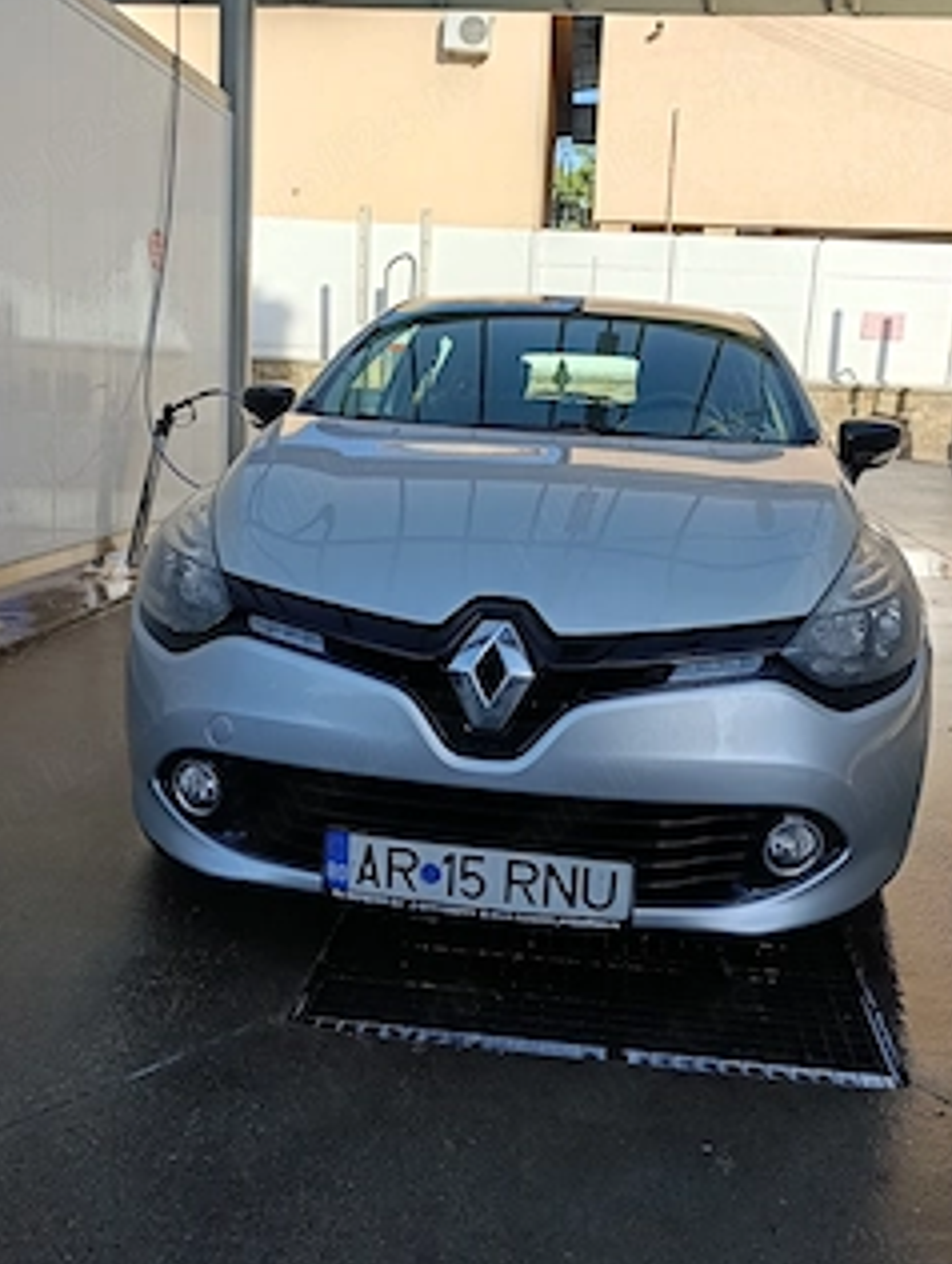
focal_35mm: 29
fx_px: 1061
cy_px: 524
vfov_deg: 61.2
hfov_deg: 48.3
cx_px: 492
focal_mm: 6.11
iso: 50
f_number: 1.65
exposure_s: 1/450
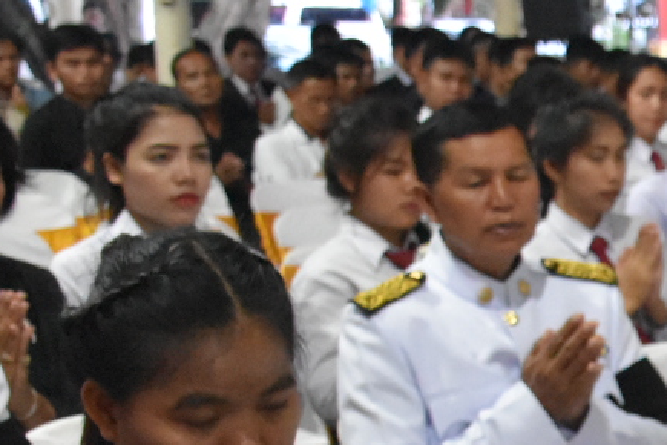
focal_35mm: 123
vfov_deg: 10.8
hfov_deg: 14.9
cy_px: 632
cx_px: 1122
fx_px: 2279
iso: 6400
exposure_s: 1/60
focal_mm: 22
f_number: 3.5
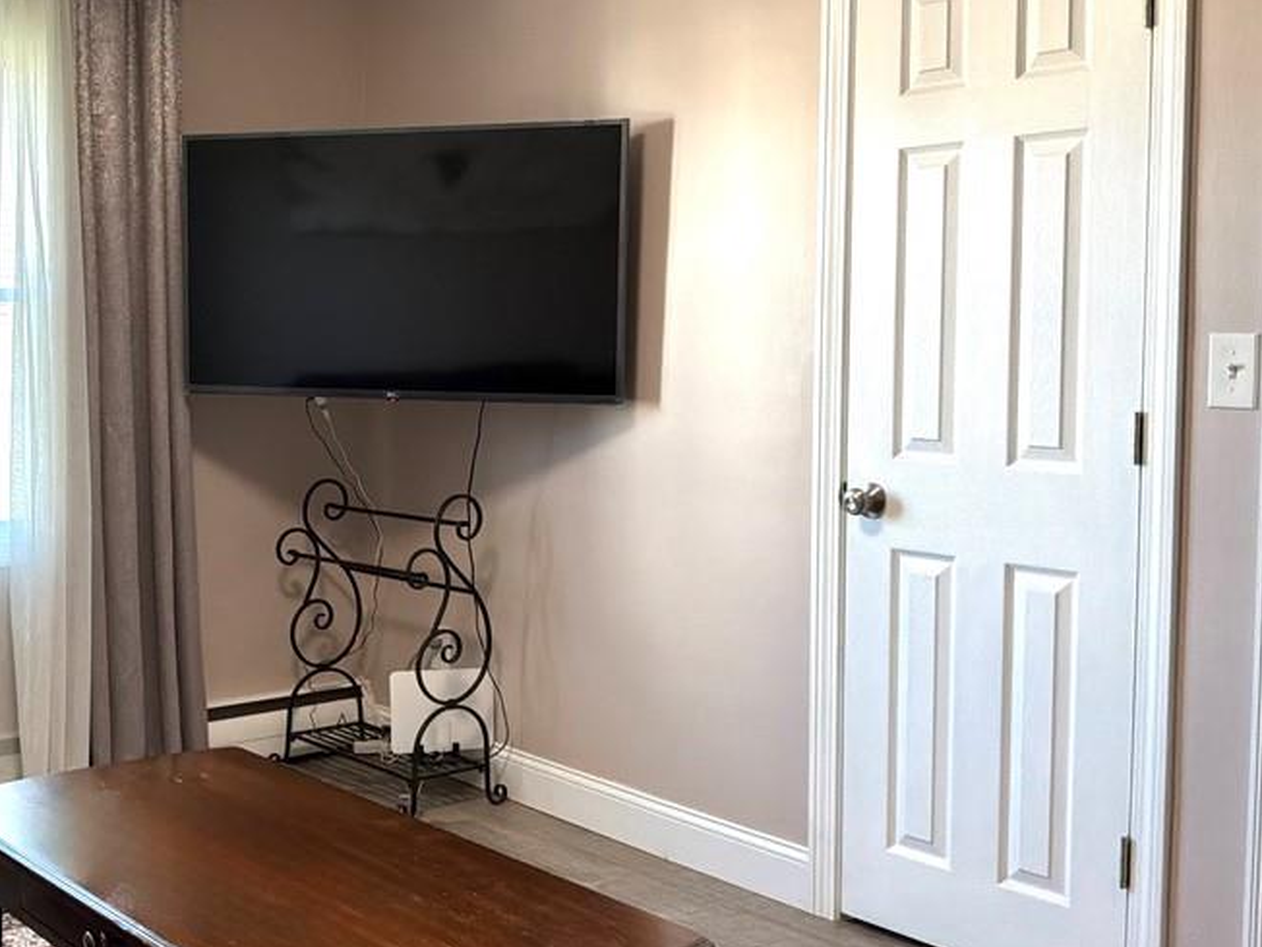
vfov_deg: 32.9
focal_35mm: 44
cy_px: 428
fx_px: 1604
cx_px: 306
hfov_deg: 41.6
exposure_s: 1/60
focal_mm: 3
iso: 50
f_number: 1.8
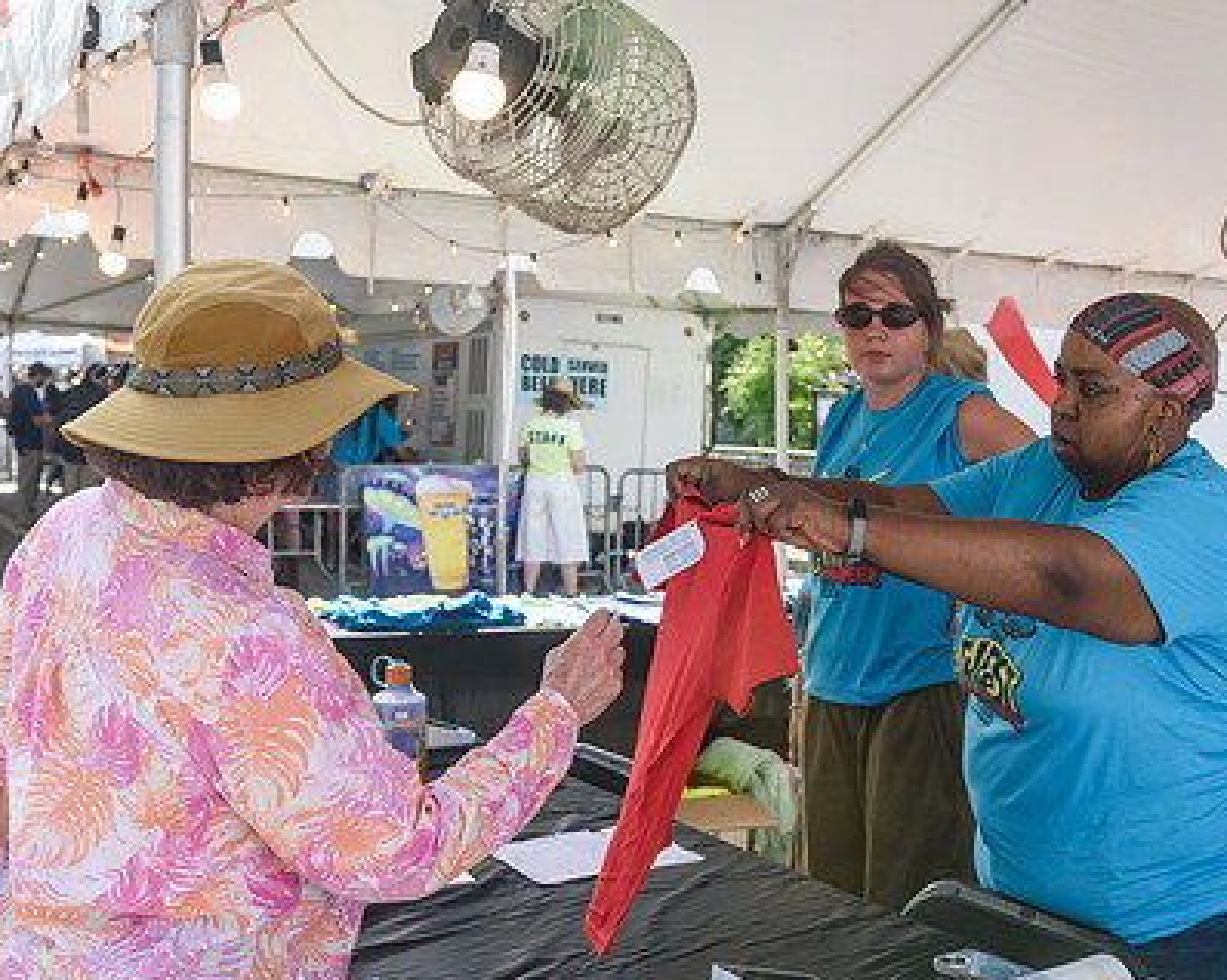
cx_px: 736
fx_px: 1670
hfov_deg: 40.2
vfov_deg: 32.7
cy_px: 547
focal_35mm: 46
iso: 400
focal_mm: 31
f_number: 5
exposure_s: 1/640
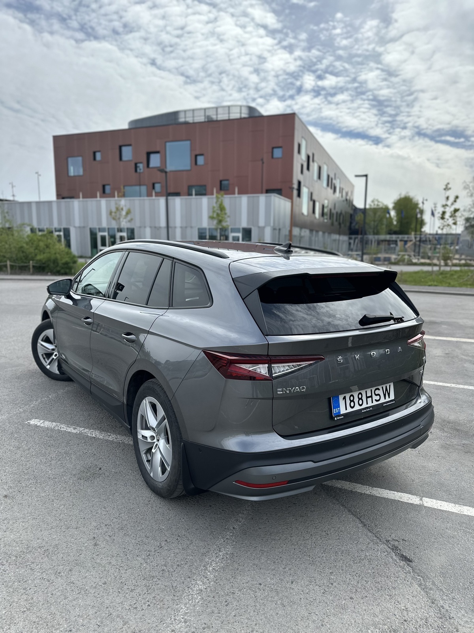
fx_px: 438
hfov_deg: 56.8
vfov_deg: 71.6
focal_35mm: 24
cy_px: 316
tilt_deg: -8.1
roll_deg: -1.4
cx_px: 237
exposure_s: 1/4348
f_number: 1.78
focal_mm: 6.86
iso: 80
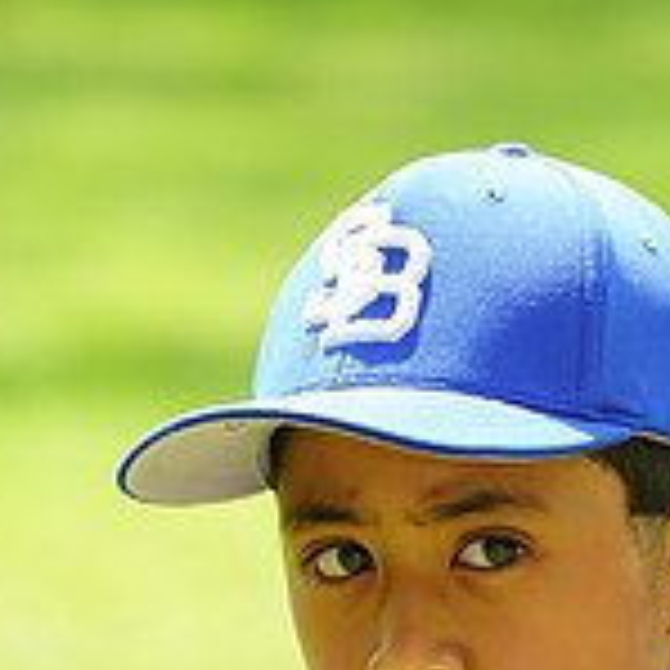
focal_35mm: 769
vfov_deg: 2.3
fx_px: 16840
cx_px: 441
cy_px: 1115
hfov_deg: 2.3
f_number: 6.3
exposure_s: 1/200
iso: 200
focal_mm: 232
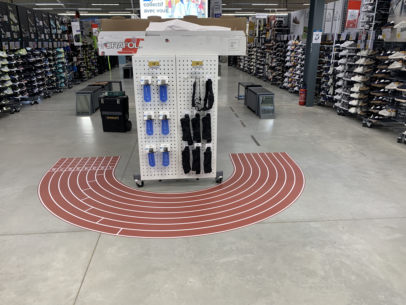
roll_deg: -0.4
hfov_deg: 65.3
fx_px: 317
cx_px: 196
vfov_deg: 51.3
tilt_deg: -19.4
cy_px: 157
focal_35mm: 27
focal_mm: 4.25
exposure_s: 1/100
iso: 50
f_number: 1.8
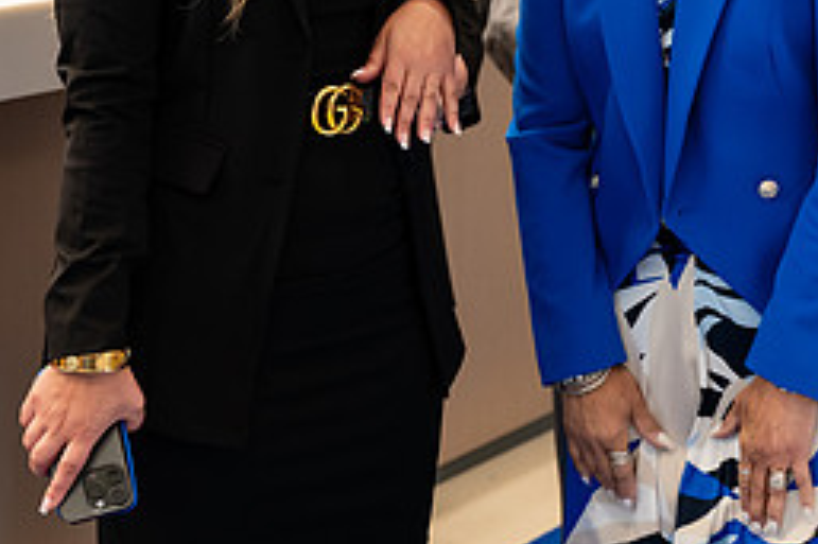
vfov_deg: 12.7
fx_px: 2407
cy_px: 4
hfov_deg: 19.2
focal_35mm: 106
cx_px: 558
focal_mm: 45
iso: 1250
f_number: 3.5
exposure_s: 1/200
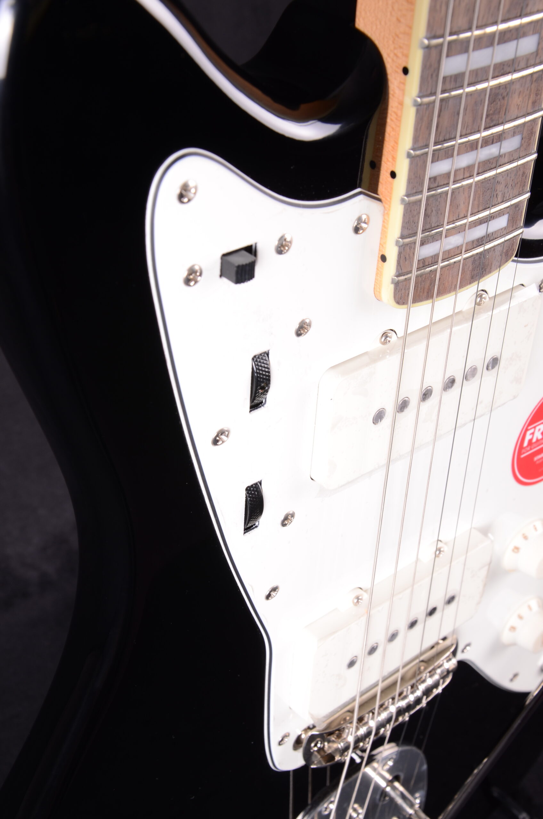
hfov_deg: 25.6
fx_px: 1193
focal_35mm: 52
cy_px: 410
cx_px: 272
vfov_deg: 37.9
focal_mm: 35
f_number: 11
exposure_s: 1/200
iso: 200
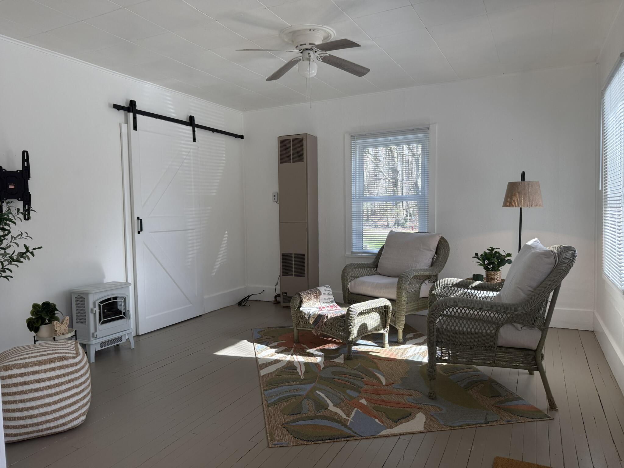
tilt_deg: -2.5
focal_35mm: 24
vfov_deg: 56.8
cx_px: 312
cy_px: 234
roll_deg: +1.1
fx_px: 433
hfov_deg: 71.6
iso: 125
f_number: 1.78
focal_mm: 6.76
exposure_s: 1/224
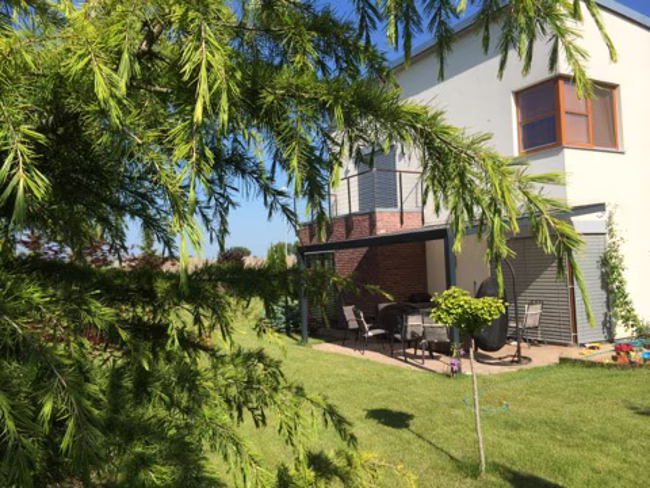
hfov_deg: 60.0
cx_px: 325
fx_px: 563
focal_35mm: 30
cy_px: 244
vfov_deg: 46.8
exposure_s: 1/1786
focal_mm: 4.12
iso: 32
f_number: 2.2
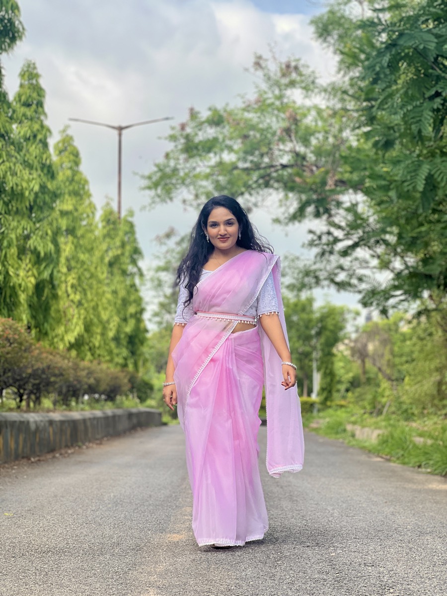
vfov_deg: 25.3
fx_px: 1326
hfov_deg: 19.1
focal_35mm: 77
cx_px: 224
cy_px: 298
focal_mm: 9
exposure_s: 1/365
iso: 32
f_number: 2.8
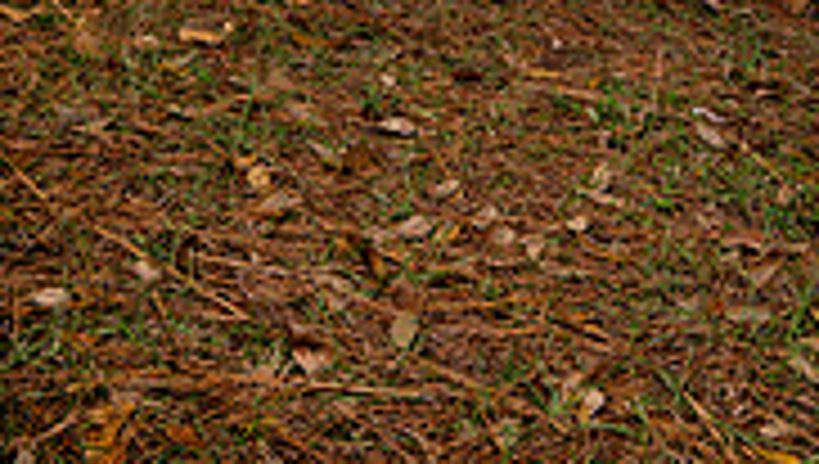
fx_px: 1348
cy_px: -532
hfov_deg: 33.5
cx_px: 549
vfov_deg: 14.9
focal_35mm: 62
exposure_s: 1/250
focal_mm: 24
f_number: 8
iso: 160
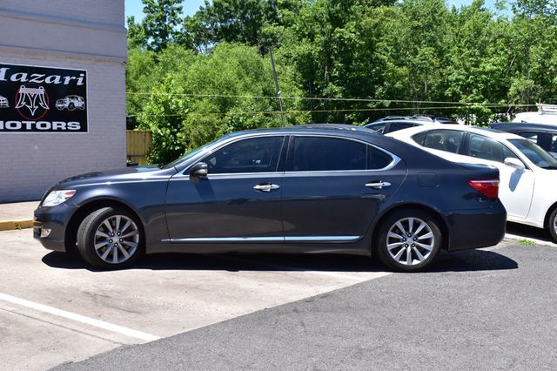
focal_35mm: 46
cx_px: 278
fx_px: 719
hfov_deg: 42.3
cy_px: 186
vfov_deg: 28.9
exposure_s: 1/400
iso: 400
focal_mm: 31
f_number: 11
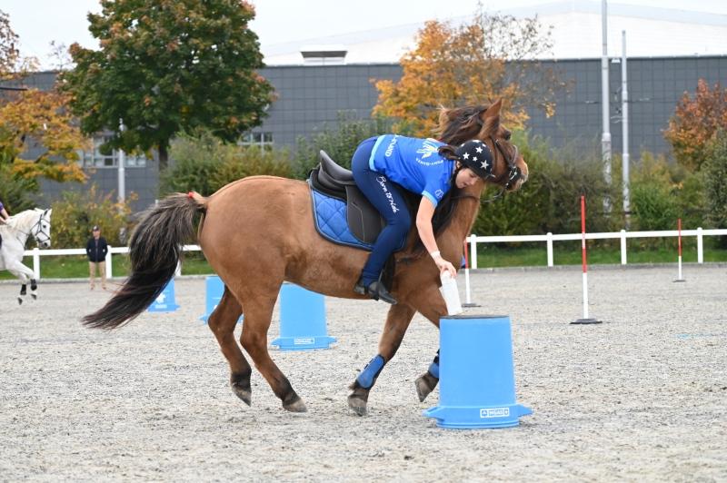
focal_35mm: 110
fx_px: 2220
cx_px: 364
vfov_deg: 12.4
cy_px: 242
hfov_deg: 18.6
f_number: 5.6
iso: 8000
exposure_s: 1/1250
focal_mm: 110
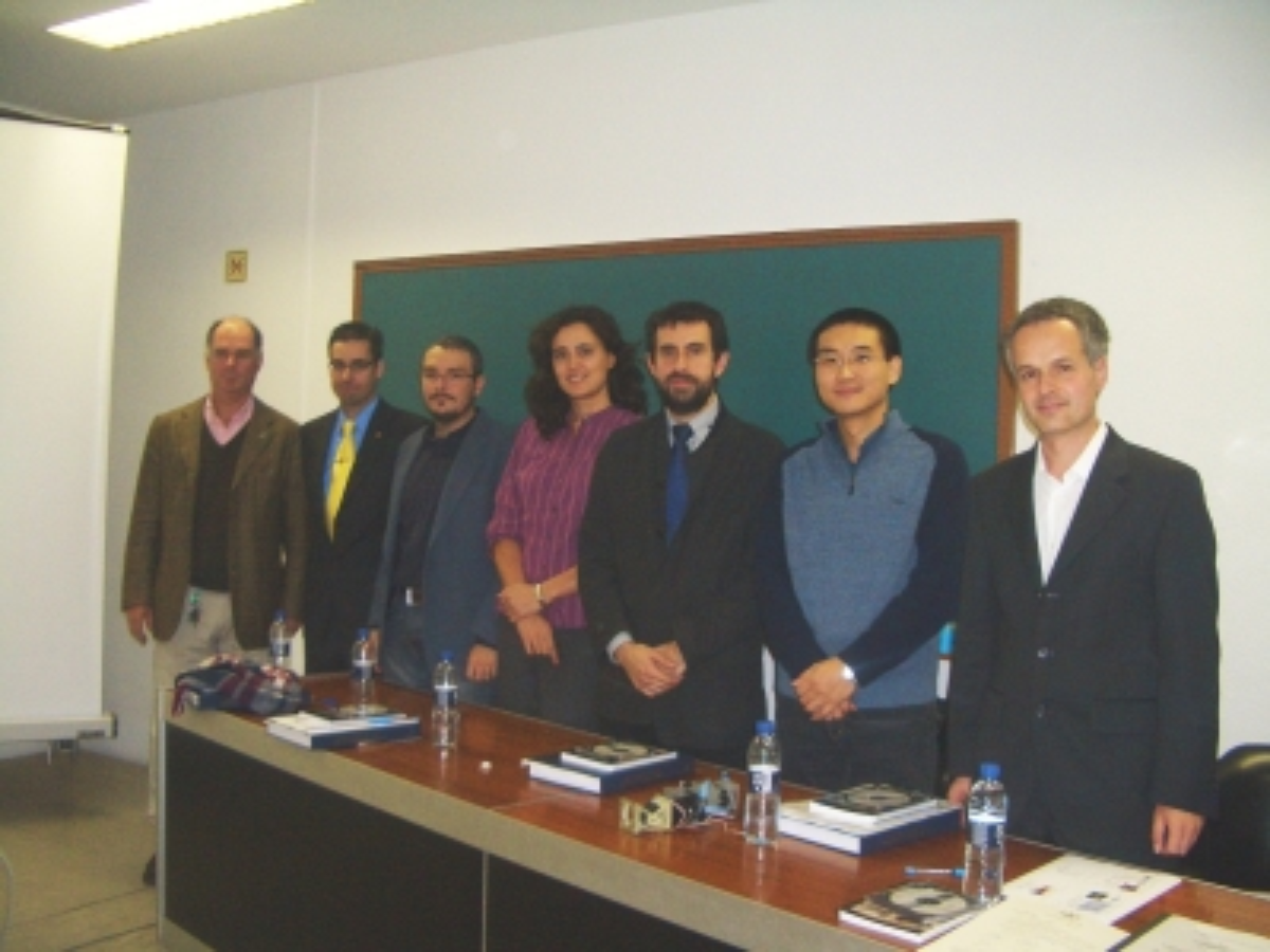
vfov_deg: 40.7
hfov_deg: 52.6
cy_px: 476
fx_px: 1284
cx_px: 635
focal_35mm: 35
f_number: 2.6
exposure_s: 1/60
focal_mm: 5.8
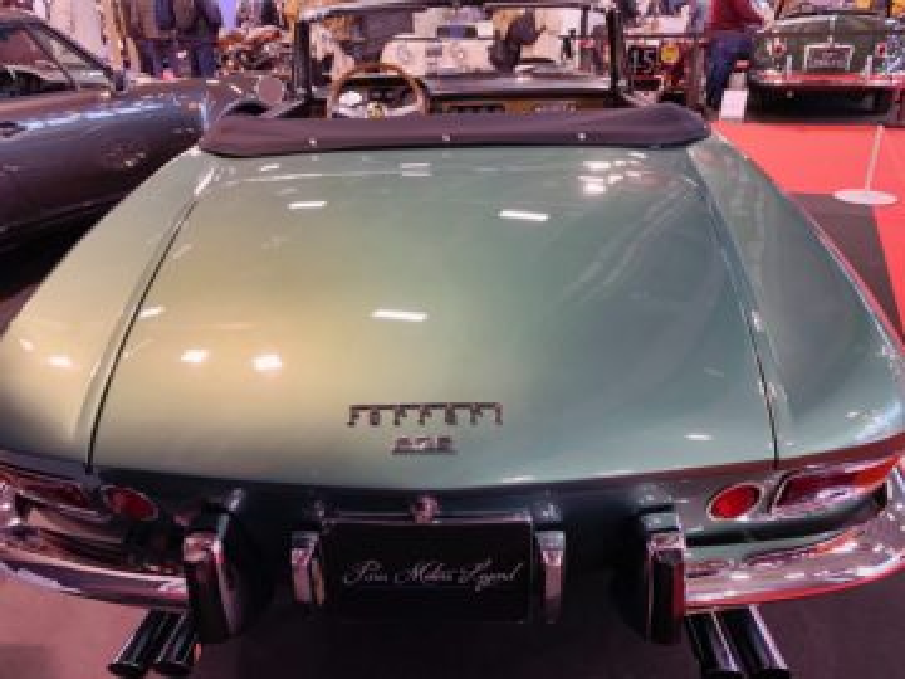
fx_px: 680
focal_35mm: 26
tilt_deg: -24.9
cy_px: 340
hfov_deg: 67.3
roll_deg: +1.6
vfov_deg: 53.1
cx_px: 452
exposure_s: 1/50
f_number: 1.8
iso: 80
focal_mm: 4.25
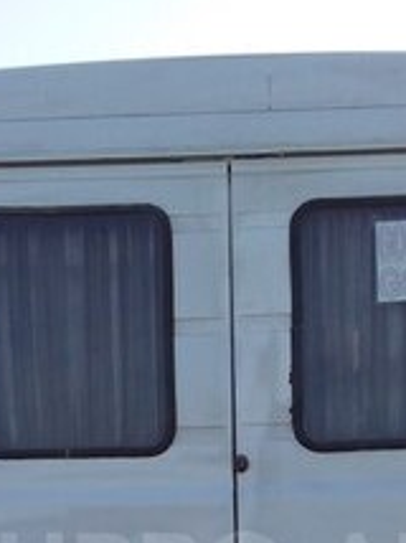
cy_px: 571
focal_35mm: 72
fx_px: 1128
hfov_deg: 20.4
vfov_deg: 25.4
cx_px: 195
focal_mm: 3.3
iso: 40
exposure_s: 1/824
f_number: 2.2
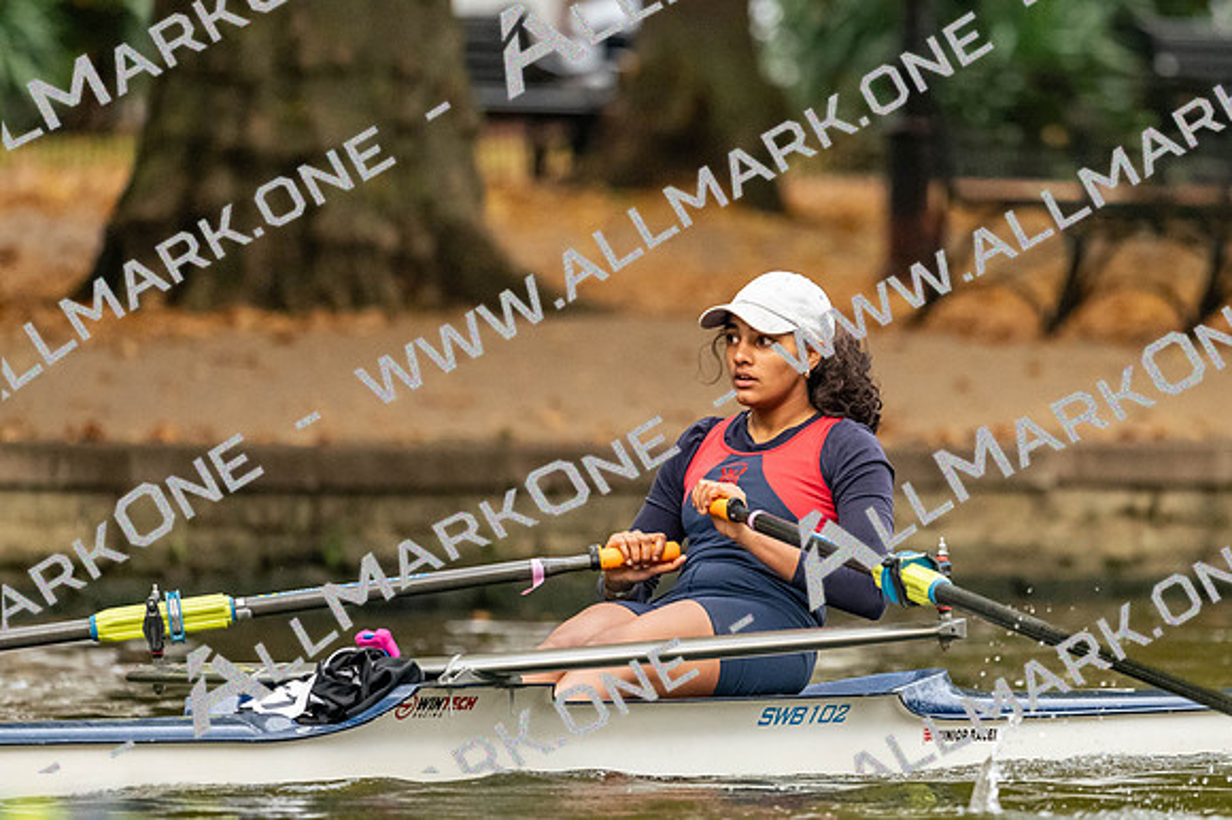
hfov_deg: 3.4
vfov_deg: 2.3
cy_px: 410
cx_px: 616
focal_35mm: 600
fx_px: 20521
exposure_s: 1/2500
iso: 4000
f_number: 4.5
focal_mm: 400
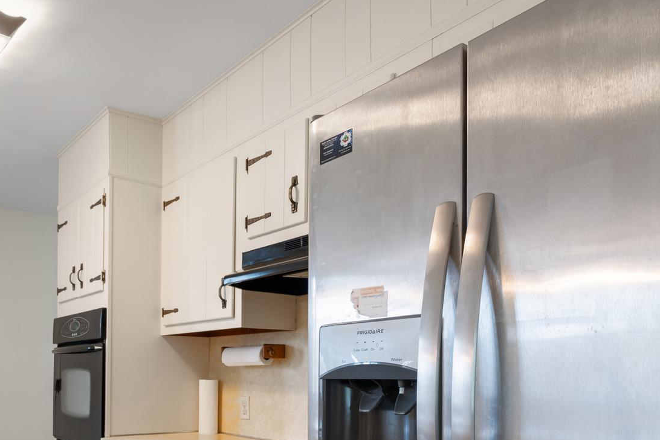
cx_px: 158
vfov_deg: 41.1
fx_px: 550
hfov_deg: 58.4
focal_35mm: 30
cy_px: 373
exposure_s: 1/1.67
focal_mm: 16
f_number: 8
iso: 400
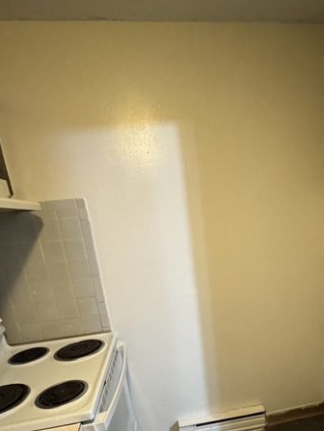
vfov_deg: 68.3
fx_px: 300
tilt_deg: -17.5
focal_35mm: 24
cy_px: 307
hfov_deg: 56.0
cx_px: 206
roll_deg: +5.8
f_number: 2.2
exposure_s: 1/60
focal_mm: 2.22
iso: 1000
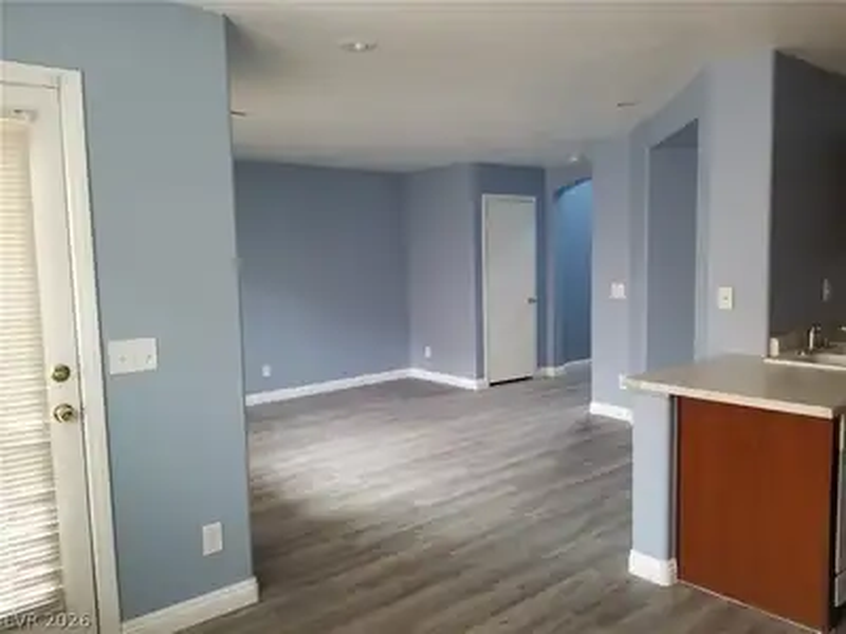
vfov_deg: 53.1
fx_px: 635
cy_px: 317
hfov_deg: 67.3
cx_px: 423
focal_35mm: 26
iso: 200
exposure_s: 1/30
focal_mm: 4.3
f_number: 1.7
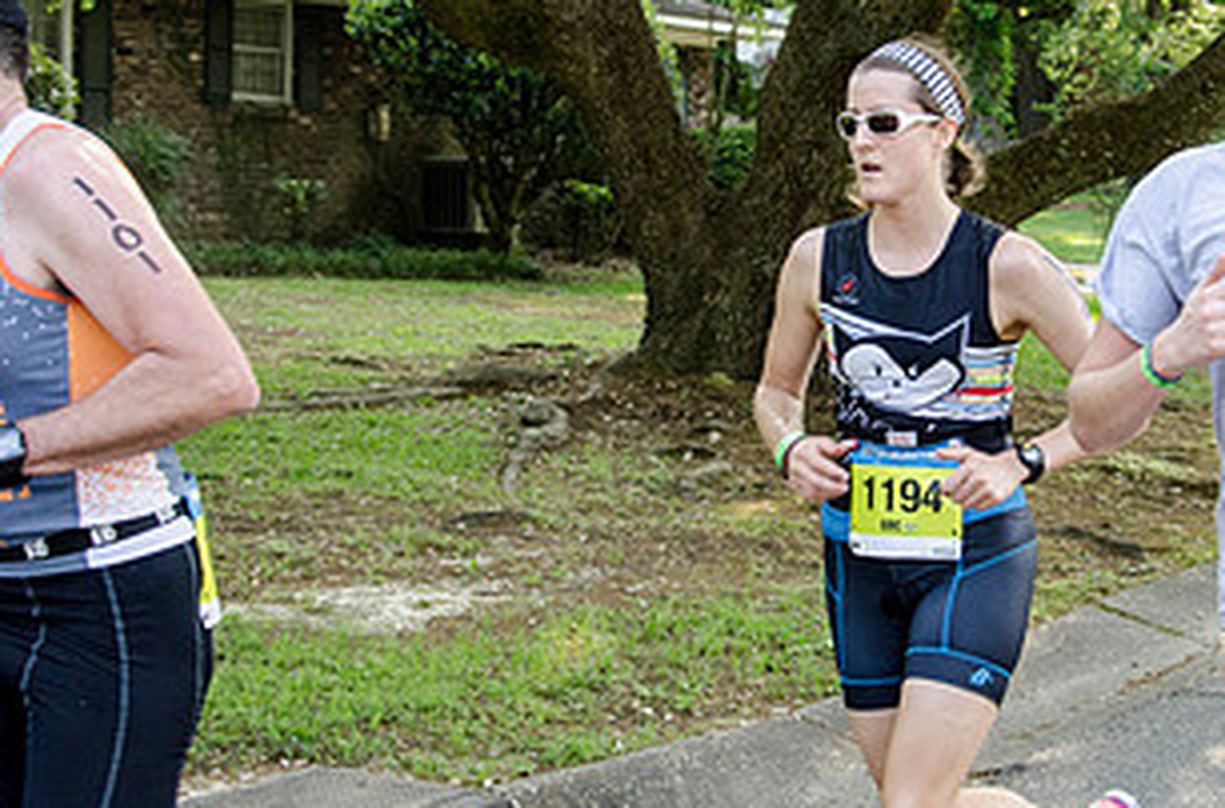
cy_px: 300
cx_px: 889
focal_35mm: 74
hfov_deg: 27.1
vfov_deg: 18.3
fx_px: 2510
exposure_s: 1/640
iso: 800
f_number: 5
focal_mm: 26
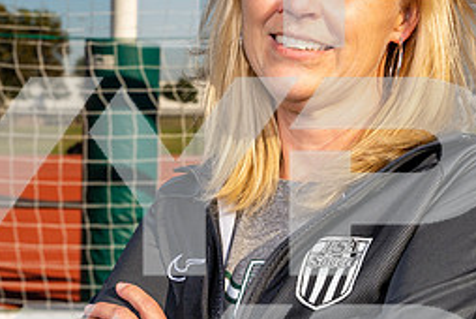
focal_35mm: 105
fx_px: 1390
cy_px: 177
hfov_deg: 19.4
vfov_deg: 13.1
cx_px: 253
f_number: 8
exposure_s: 1/250
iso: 100
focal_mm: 46
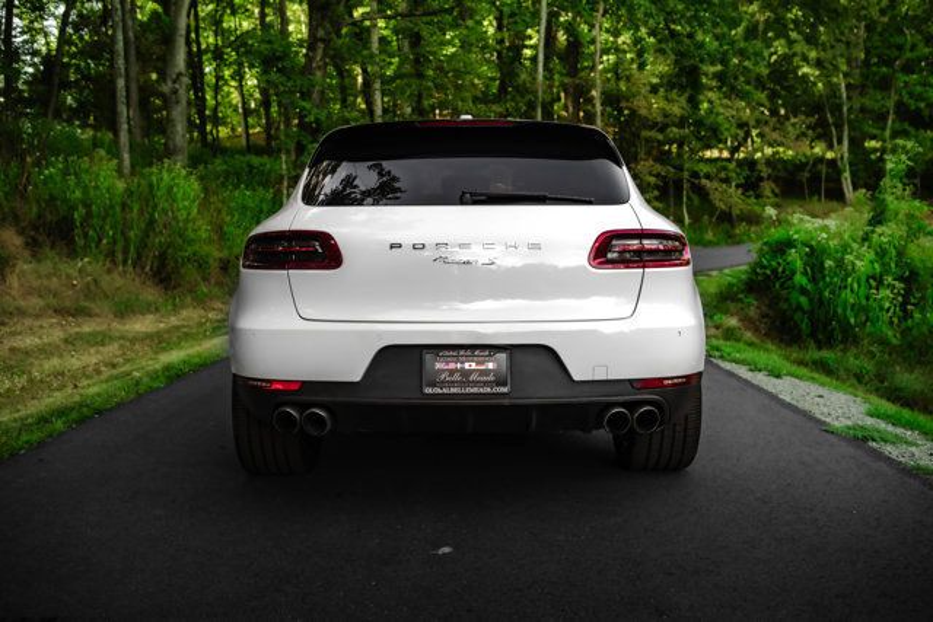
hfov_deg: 50.7
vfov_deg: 35.1
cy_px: 311
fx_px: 985
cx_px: 466
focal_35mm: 38
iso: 640
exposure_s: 1/500
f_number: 4.5
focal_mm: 38
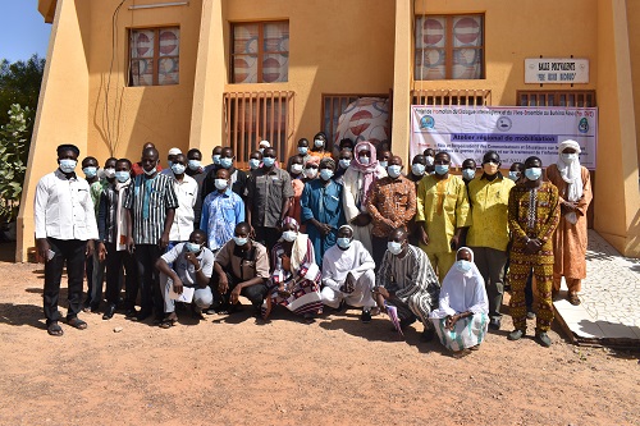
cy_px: 213
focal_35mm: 27
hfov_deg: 67.4
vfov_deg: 47.9
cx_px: 320
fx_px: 480
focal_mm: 18
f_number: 11
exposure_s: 1/500
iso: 200
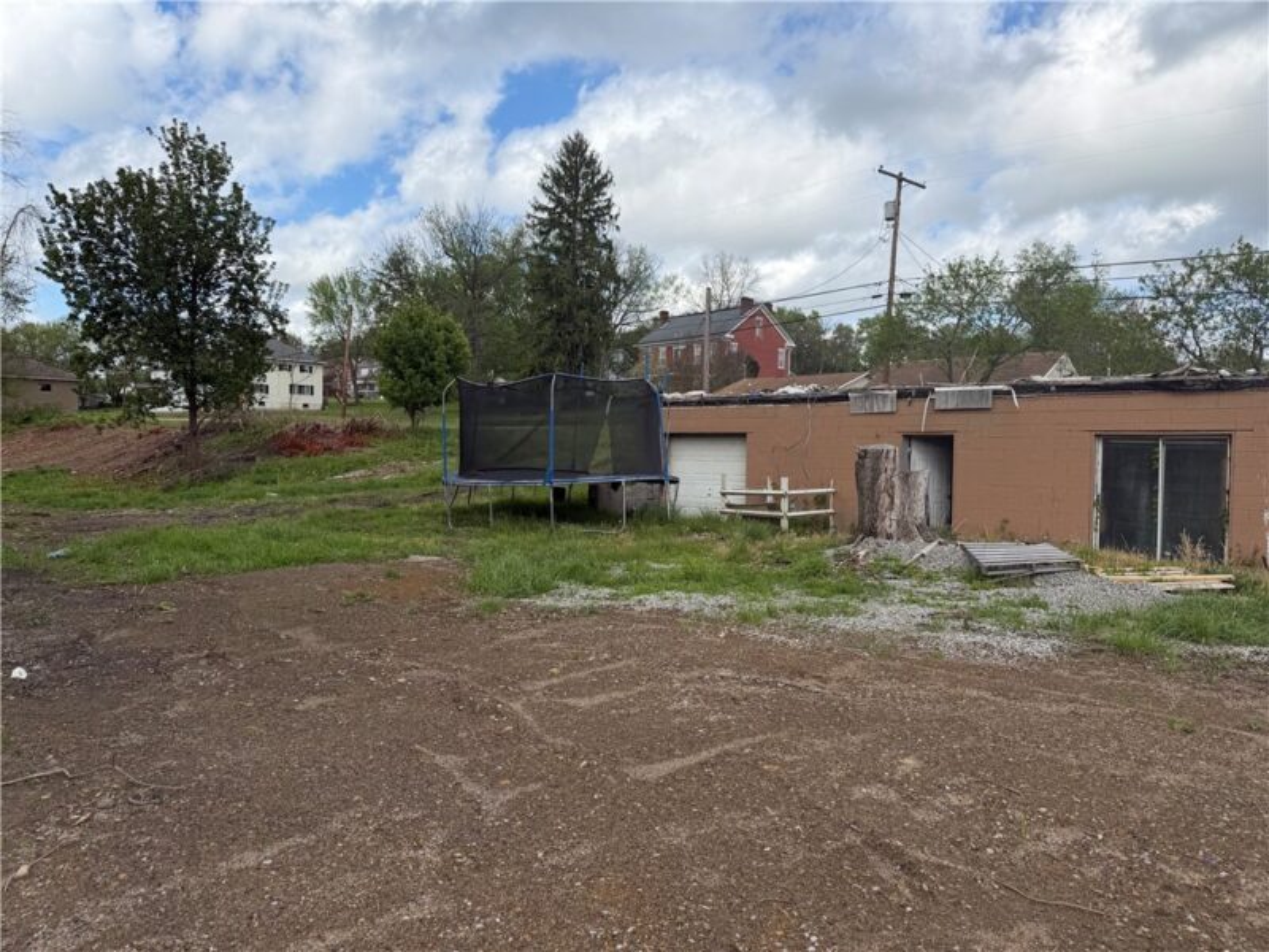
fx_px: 880
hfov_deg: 71.6
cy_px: 476
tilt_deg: -2.7
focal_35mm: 24
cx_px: 634
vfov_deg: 56.8
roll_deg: +0.4
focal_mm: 6.76
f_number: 1.78
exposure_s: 1/3953
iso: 80
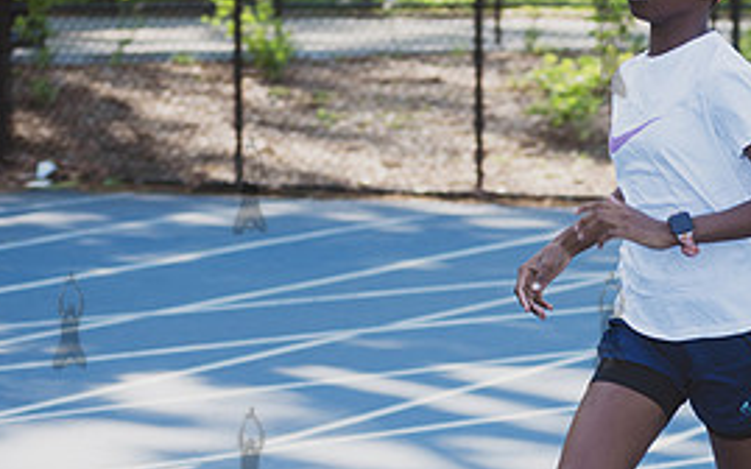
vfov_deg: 7.4
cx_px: 609
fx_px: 3601
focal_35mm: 176
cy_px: 320
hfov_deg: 11.9
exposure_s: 1/400
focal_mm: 80
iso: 200
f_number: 4
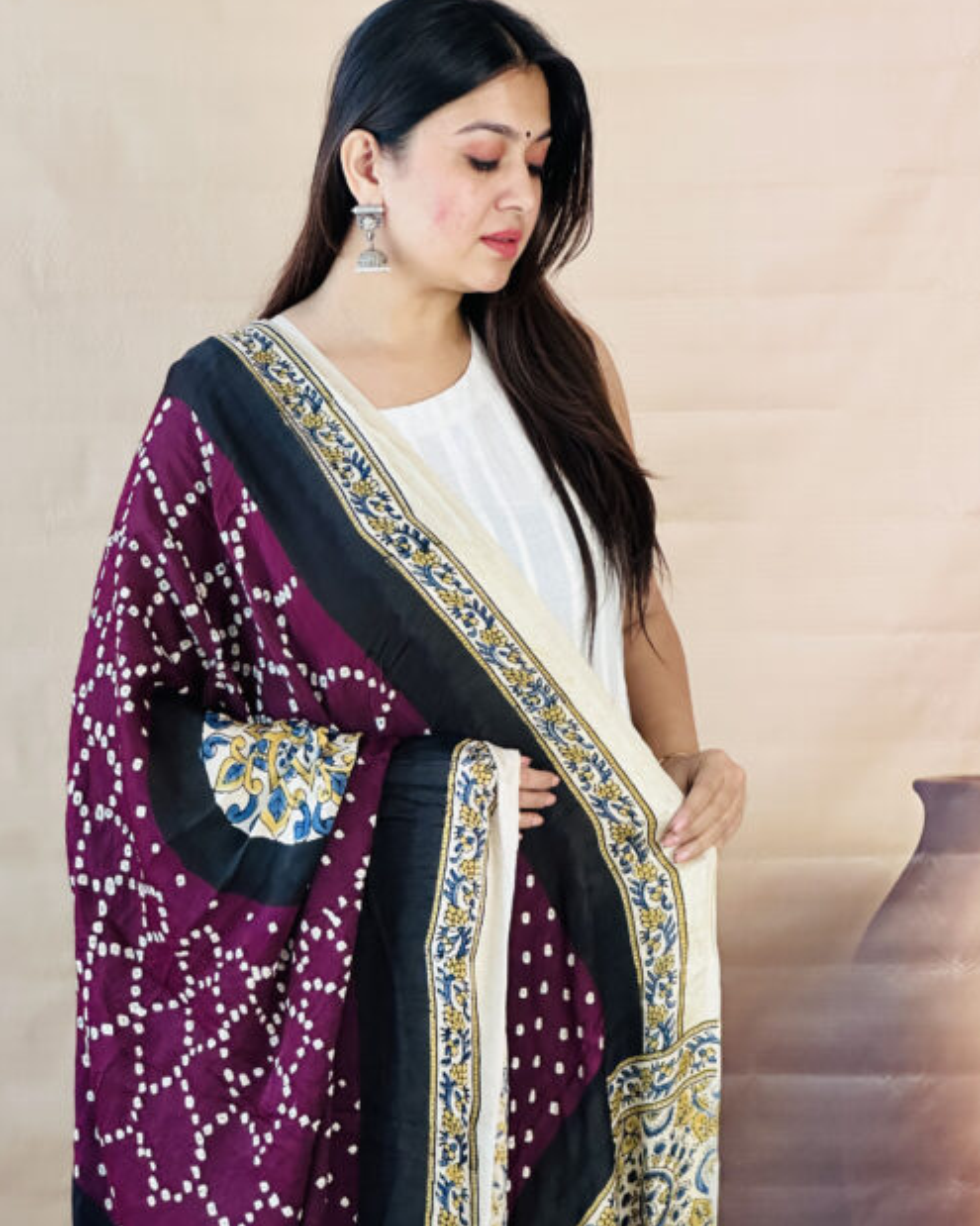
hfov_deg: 18.9
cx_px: 491
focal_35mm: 81
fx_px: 2937
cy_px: 653
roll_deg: +0.0
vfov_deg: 23.6
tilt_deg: -6.6
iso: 250
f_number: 2.8
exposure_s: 1/72
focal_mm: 9
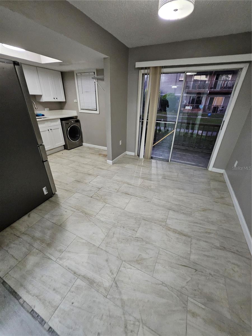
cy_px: 168
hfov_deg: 89.9
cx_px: 126
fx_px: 126
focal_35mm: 13
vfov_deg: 106.2
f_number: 2.2
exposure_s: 1/30
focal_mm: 1.74
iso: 500
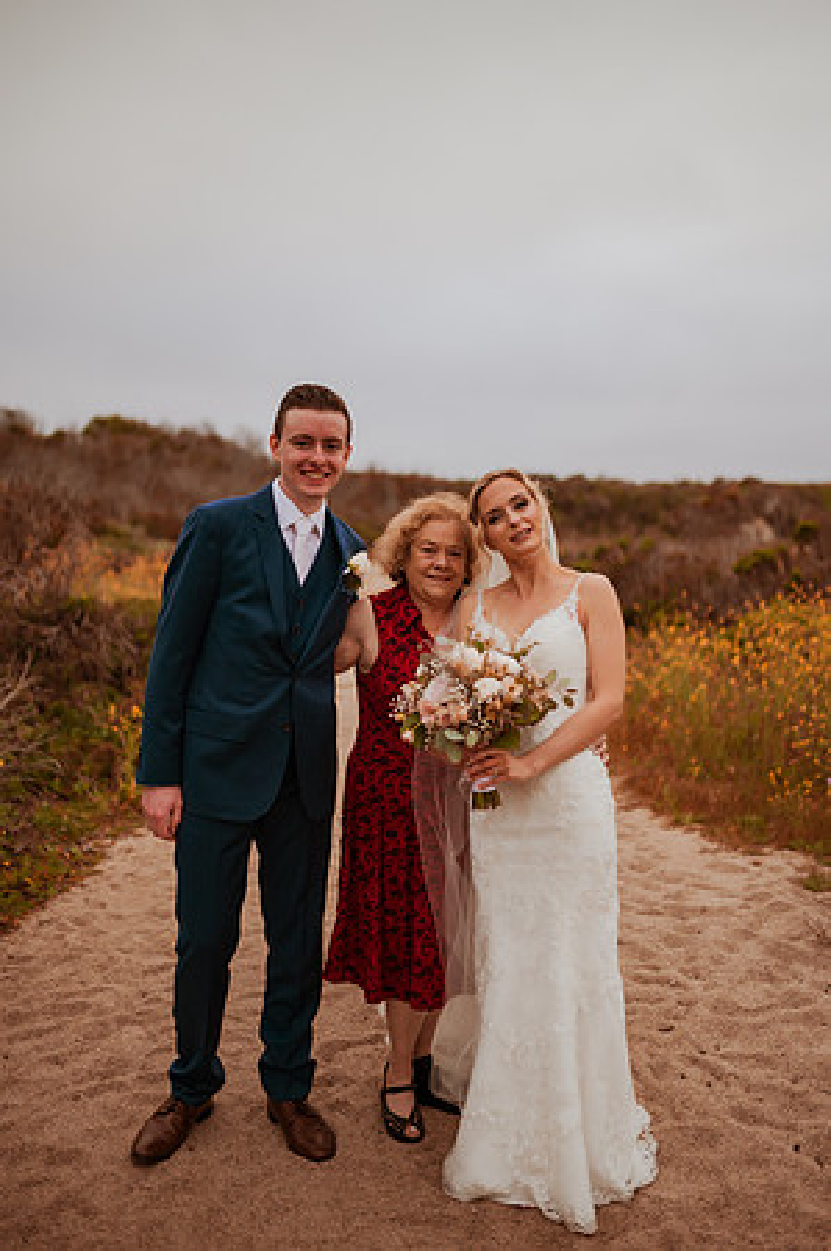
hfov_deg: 37.8
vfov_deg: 54.5
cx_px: 416
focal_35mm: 35
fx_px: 1215
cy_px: 626
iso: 500
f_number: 1.4
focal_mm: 35
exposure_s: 1/4000
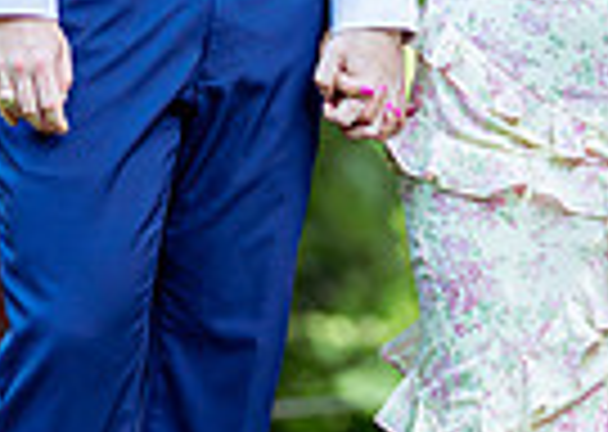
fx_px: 4879
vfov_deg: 5.1
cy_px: 29
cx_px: 552
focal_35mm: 283
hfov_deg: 7.1
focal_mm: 50
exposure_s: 1/1000
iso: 500
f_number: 1.2
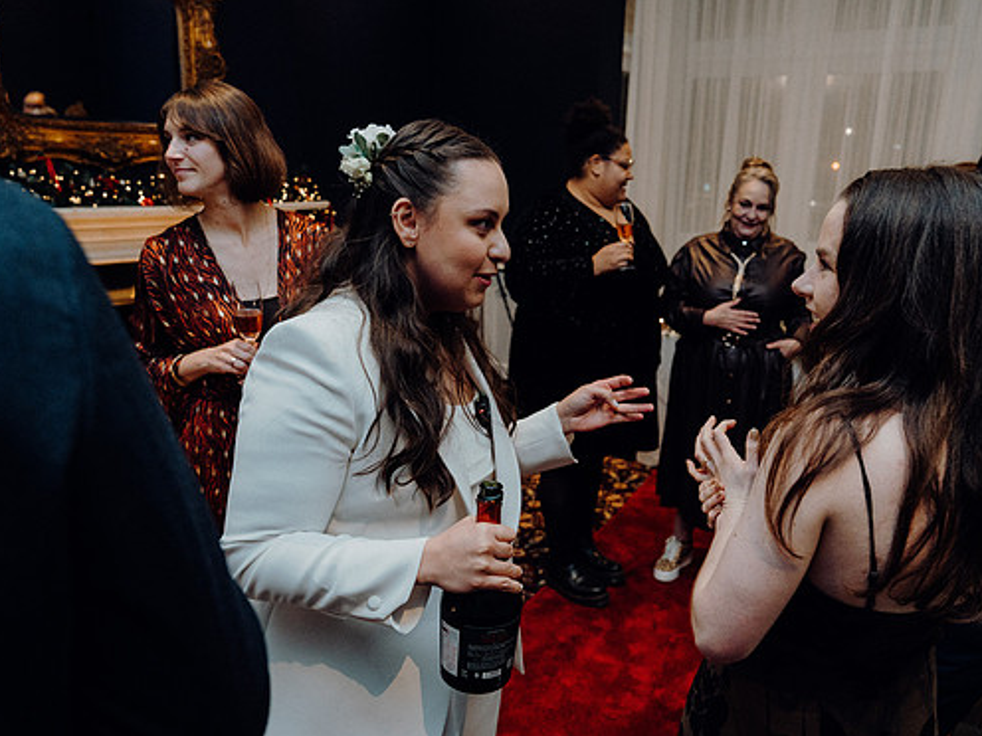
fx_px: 766
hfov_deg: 65.1
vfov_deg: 51.3
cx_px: 546
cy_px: 377
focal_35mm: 27
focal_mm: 24
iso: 2500
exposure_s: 1/160
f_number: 3.5
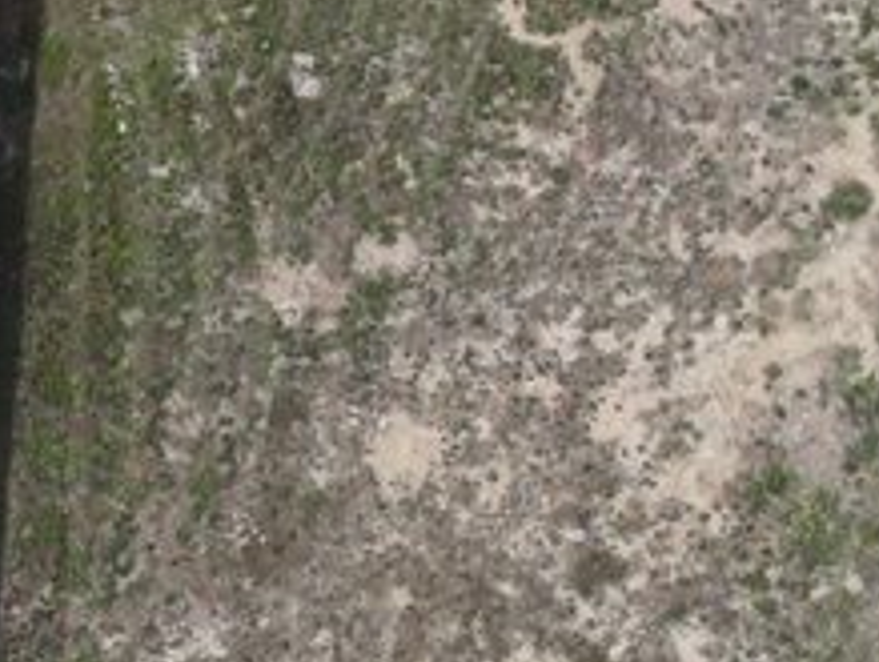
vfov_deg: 21.1
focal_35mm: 70
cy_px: 353
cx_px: 365
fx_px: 1780
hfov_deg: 27.7
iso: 100
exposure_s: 1/640
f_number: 2.8
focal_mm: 4.5
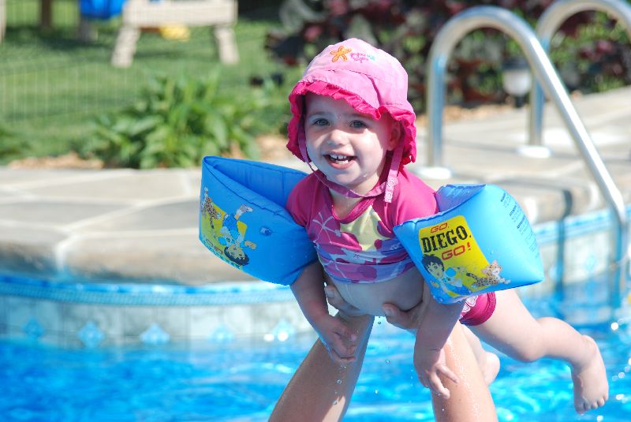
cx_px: 316
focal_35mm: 180
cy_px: 211
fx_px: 3158
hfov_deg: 11.4
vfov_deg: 7.6
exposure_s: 1/500
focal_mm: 120
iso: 200
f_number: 5.3
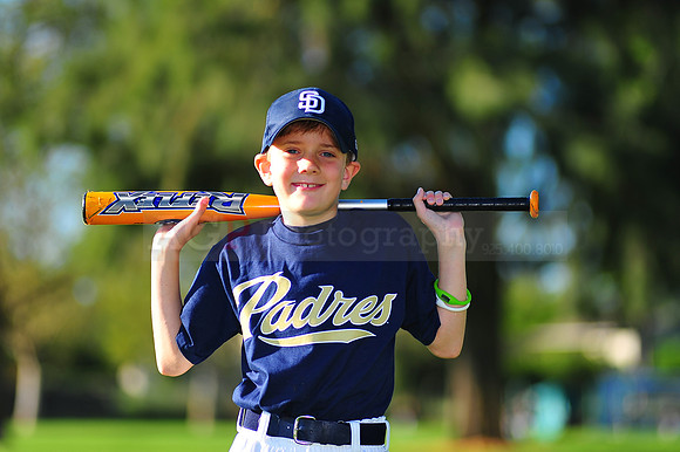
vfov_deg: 7.6
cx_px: 340
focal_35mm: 180
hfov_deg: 11.4
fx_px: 3398
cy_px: 226
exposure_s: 1/1000
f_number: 3.5
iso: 200
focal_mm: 180
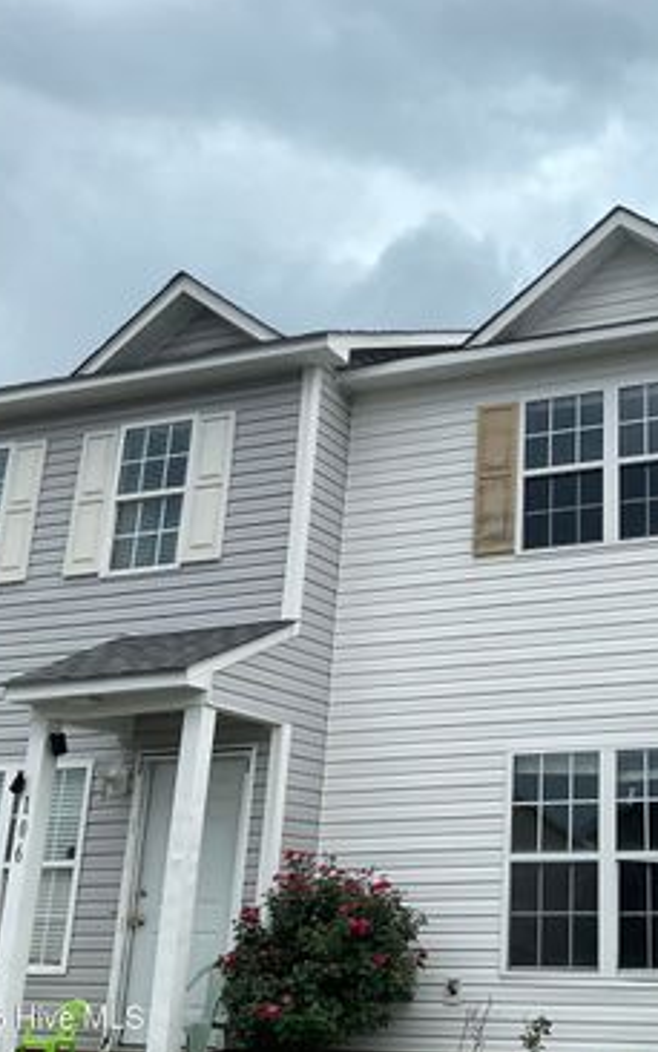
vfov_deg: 47.2
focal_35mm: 42
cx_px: 632
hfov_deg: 28.9
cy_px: 527
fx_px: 1204
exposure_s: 1/613
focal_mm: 3
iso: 16
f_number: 1.8
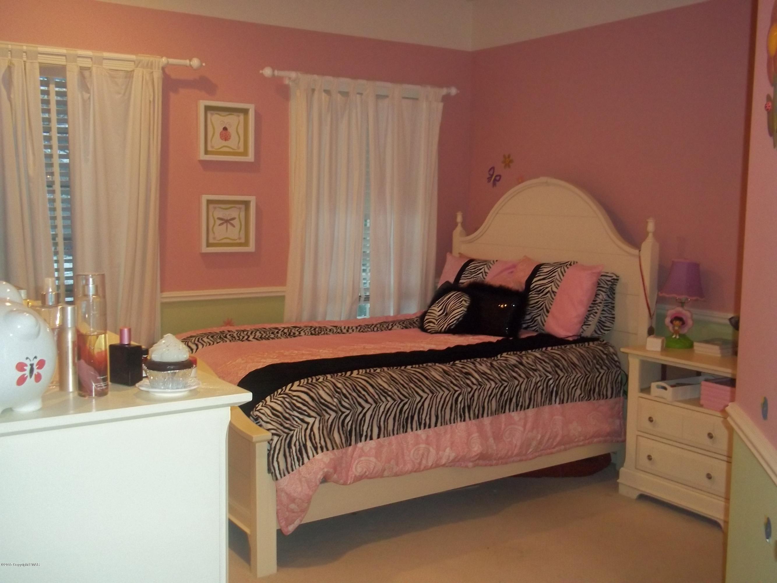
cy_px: 292
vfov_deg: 39.7
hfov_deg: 51.4
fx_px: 808
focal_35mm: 36
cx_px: 388
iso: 320
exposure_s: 1/30
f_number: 3.1
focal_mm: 6.5
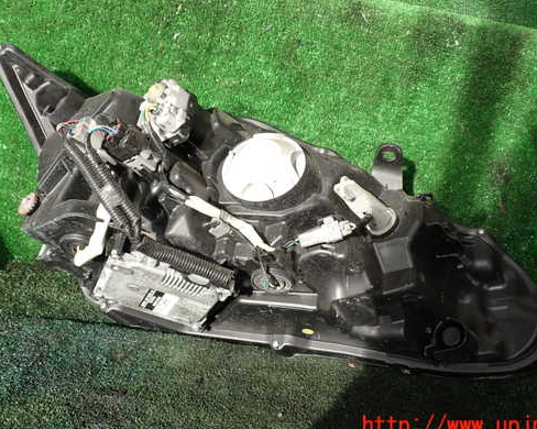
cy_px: 192
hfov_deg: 50.3
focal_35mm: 36
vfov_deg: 41.1
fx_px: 572
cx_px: 281
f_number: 3.2
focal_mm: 5.4
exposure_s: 1/200
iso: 100
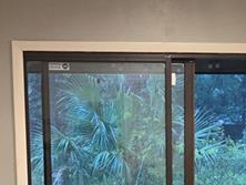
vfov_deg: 13.6
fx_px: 754
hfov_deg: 18.4
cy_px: 229
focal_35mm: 106
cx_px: 196
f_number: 1.8
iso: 640
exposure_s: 1/120
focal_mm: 5.4
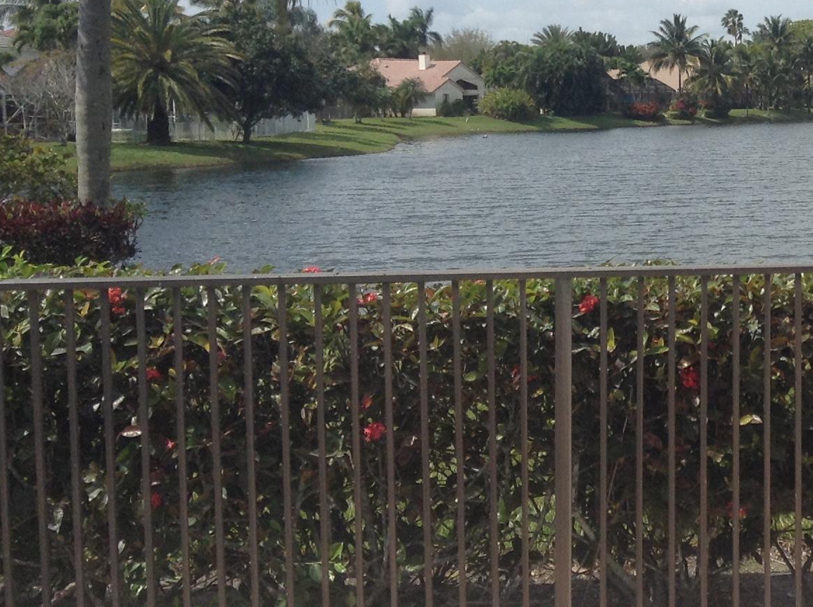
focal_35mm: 74
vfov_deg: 19.8
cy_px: 246
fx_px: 1735
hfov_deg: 25.0
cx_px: 831
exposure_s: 1/1486
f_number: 2.4
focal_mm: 3.3
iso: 25
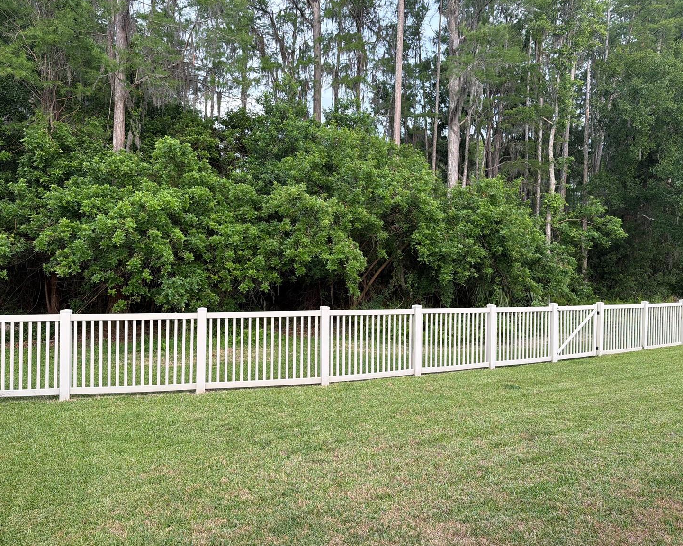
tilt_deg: -1.6
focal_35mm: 26
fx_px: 525
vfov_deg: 54.9
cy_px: 263
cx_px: 354
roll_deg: -0.7
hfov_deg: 66.0
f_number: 1.78
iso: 64
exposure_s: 1/216
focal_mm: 6.76
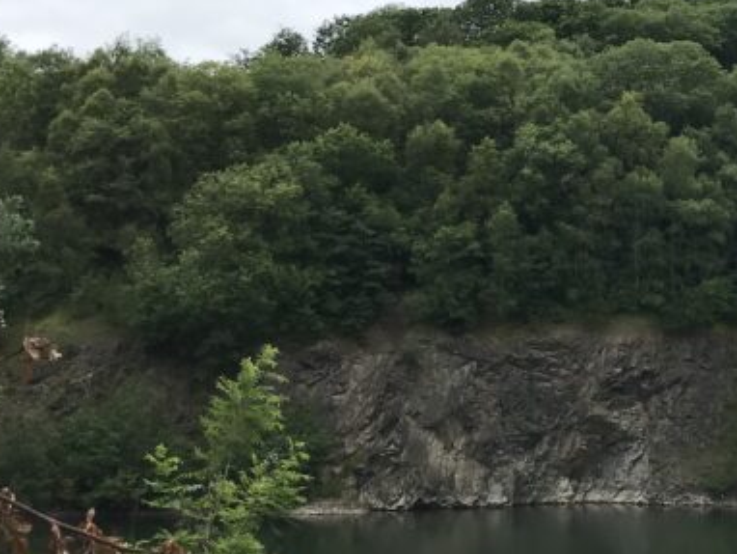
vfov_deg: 19.4
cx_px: 774
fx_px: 1598
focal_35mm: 75
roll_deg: -0.4
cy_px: 106
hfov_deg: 24.5
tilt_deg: +9.7
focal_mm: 3.99
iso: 20
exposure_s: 1/1953
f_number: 1.8
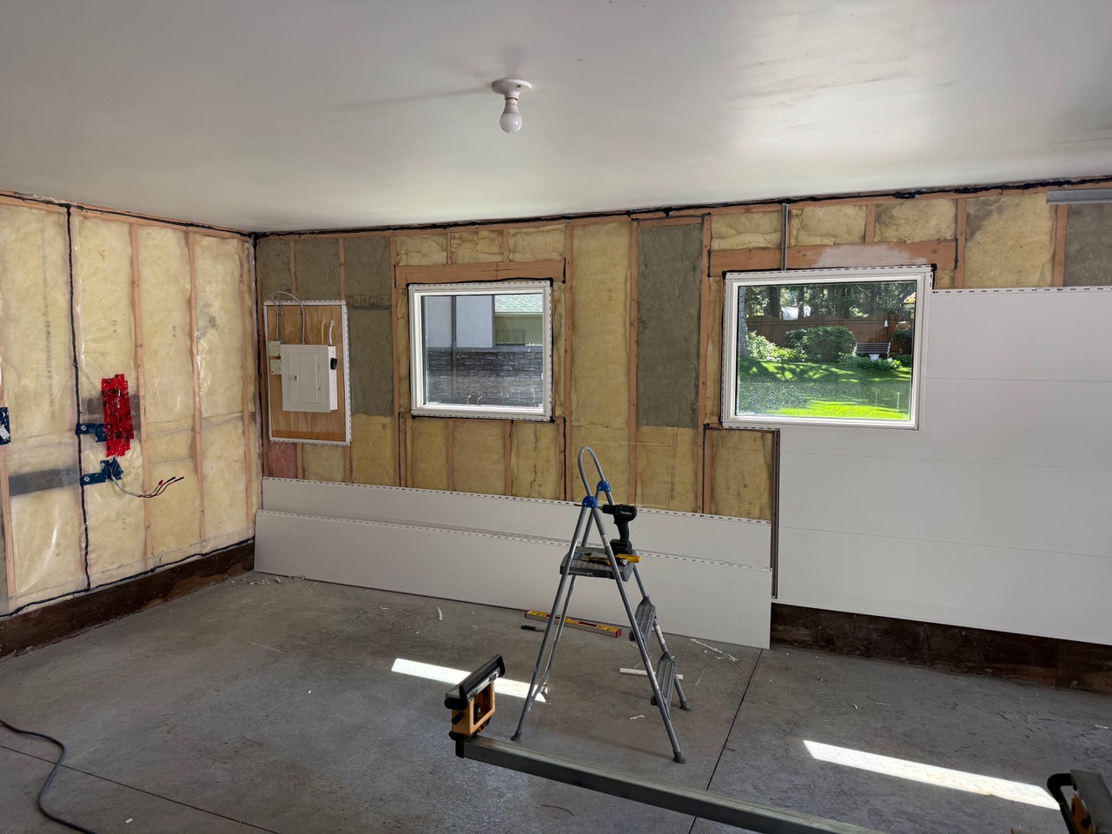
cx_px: 556
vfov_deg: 56.8
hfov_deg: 71.6
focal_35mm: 24
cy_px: 417
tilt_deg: -3.5
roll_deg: -2.2
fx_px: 771
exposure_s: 1/238
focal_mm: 6.76
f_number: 1.78
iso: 100
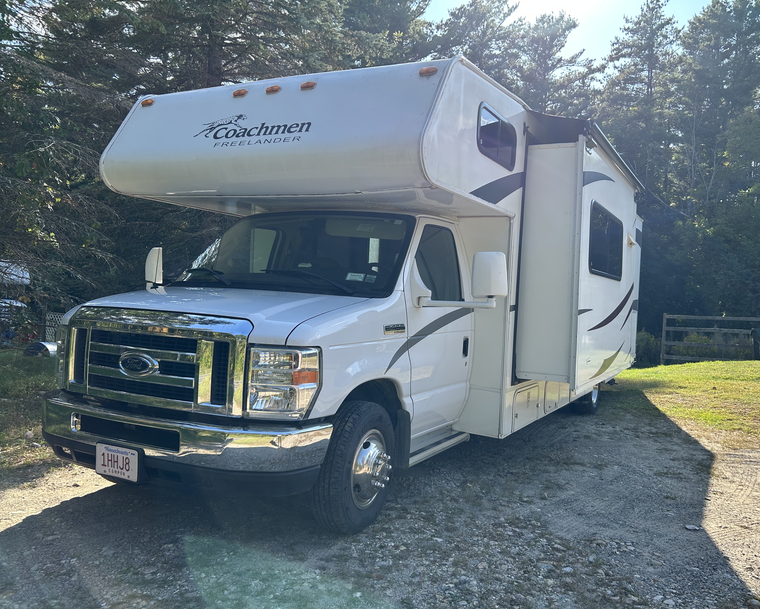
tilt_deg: -0.8
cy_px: 314
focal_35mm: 28
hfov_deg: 62.1
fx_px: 630
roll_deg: -2.9
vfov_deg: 51.5
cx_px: 419
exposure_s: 1/1295
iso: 50
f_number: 1.5
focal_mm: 5.7
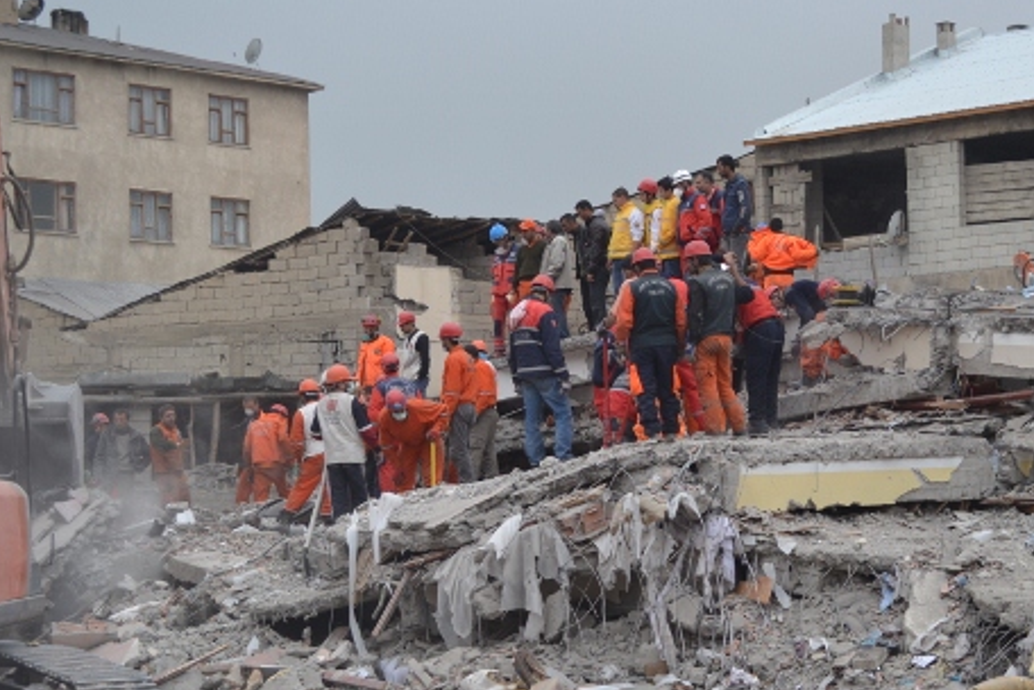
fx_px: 2117
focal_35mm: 74
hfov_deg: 27.2
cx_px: 717
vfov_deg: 18.5
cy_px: 448
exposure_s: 1/125
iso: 100
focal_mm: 35
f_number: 5.6
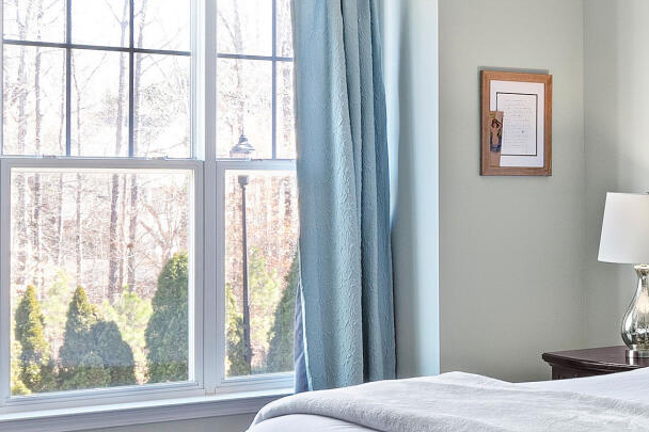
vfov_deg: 18.4
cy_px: 160
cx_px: 601
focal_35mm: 74
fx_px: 1334
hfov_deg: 26.3
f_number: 8
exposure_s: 1.3
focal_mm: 10
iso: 100
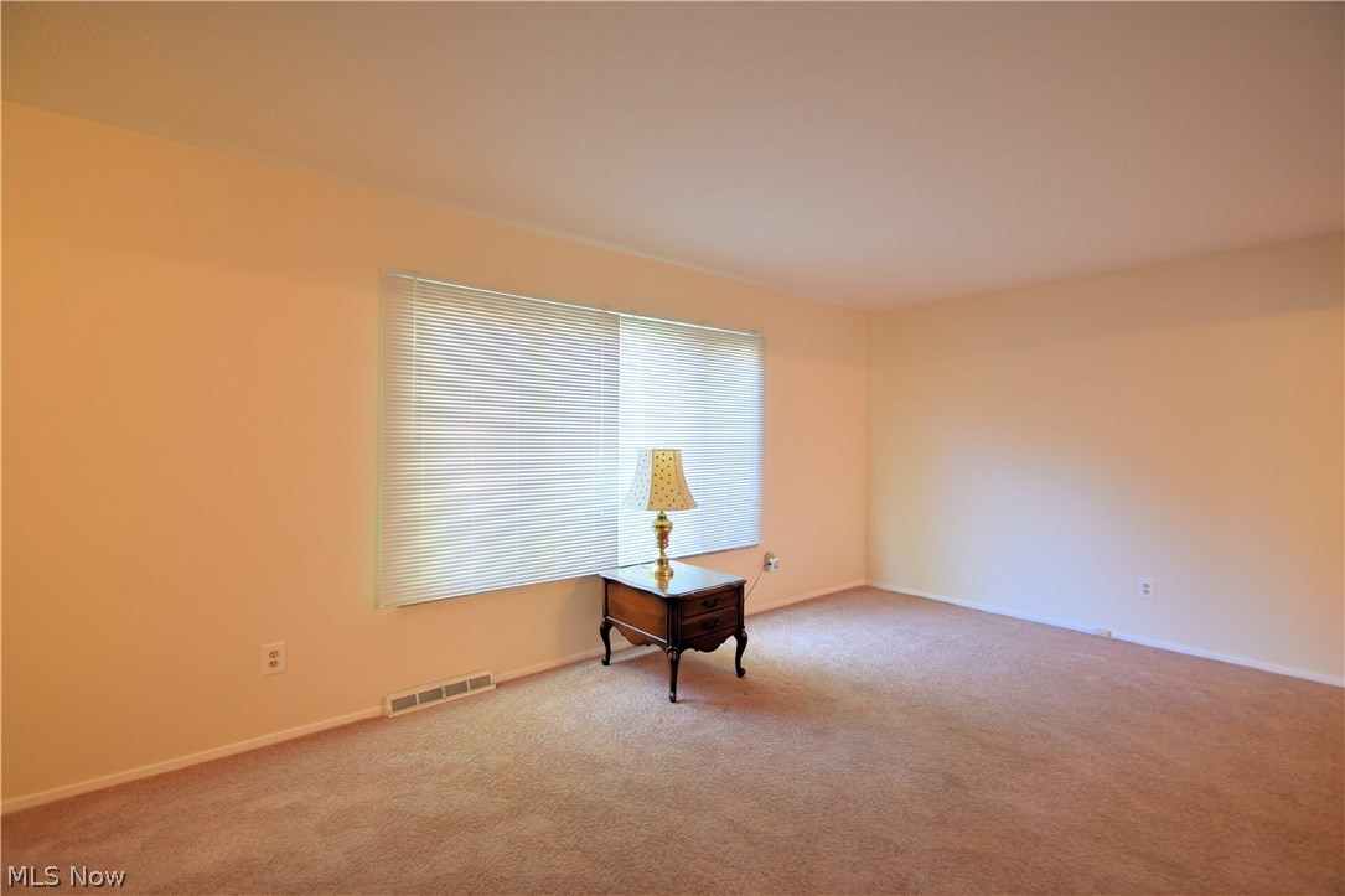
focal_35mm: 15
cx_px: 672
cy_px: 448
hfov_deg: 100.4
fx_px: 560
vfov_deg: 77.3
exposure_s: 1/15
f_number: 3.5
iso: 400
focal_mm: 10
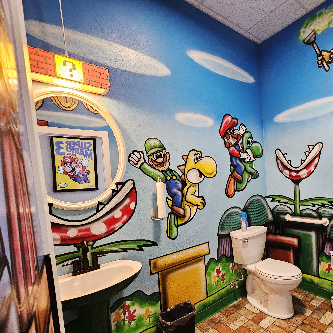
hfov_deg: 76.2
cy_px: 194
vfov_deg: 80.1
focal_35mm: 18
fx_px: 196
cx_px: 240
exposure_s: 1/30
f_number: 2.2
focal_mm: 2.2
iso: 320
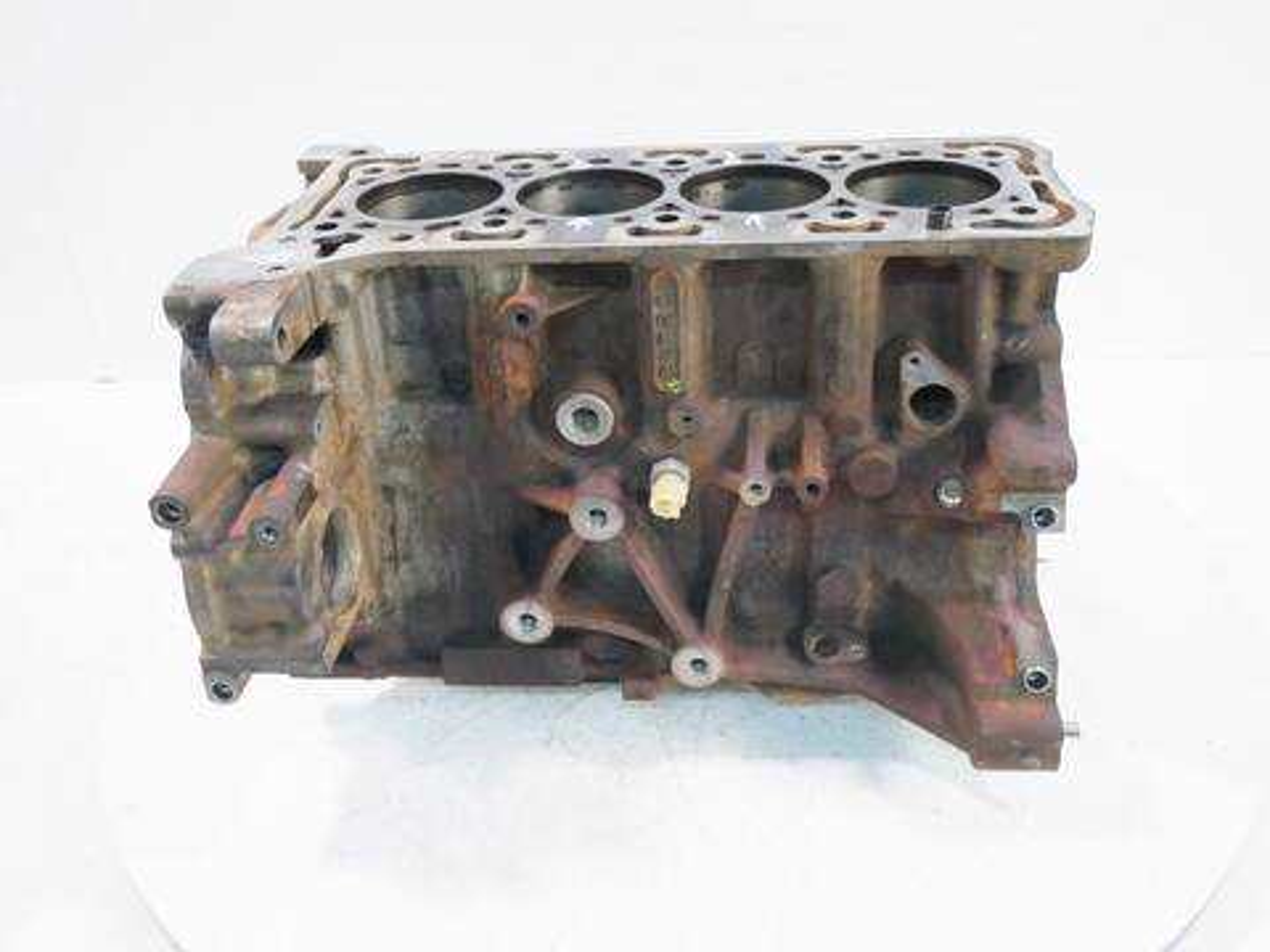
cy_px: 476
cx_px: 635
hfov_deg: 56.8
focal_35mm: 32
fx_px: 1174
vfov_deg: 44.2
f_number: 4
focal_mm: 16
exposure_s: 1/60
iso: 640
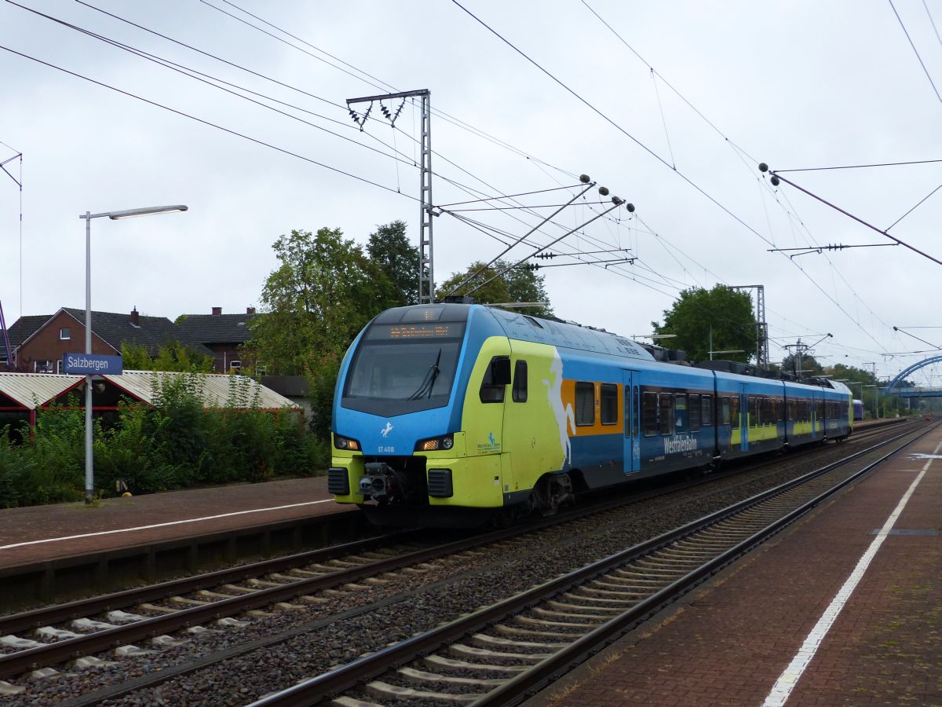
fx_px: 1225
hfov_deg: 42.1
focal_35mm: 45
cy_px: 354
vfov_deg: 32.2
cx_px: 471
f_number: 2.8
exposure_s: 1/500
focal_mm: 8.1
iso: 200
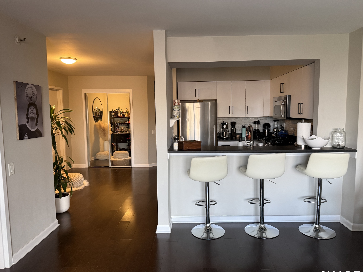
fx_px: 262
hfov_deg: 69.4
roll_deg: +1.3
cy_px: 140
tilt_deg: -4.3
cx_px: 188
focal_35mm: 25
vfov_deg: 54.9
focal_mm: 6.76
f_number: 1.78
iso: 320
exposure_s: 1/60
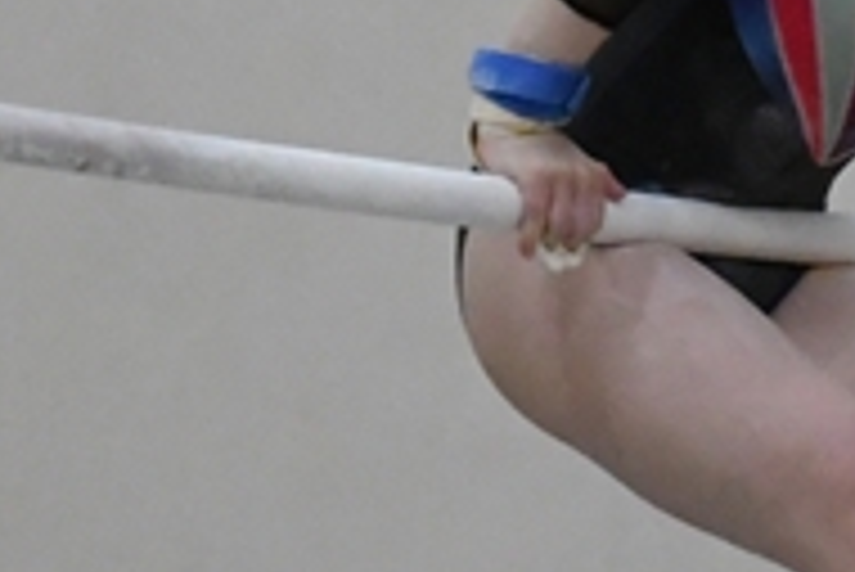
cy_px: 381
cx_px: 752
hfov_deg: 3.1
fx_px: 15624
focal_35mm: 657
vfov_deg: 2.1
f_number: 4
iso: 5000
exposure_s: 1/800
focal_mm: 65
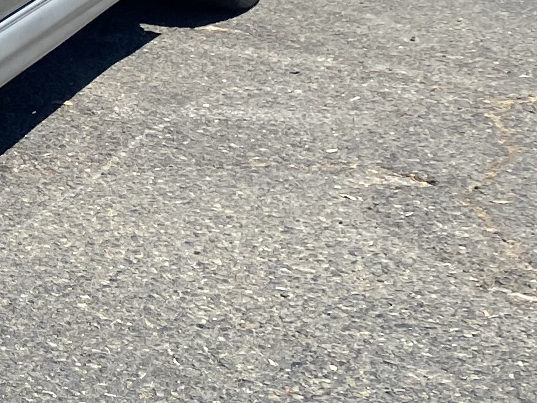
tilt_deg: -11.2
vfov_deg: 12.0
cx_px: -649
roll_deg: -1.6
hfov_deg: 13.3
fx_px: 1861
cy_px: -138
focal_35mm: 120
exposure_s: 1/2755
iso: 32
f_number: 1.8
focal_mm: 4.25
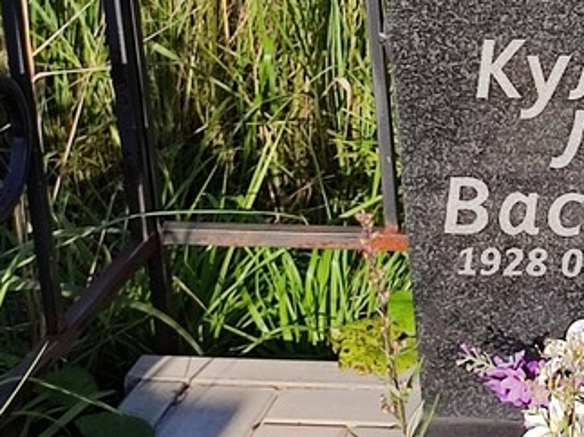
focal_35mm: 62
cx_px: 635
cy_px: -92
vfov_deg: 21.8
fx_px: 1046
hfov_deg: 28.5
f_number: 1.9
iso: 50
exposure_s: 1/570
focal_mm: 6.04
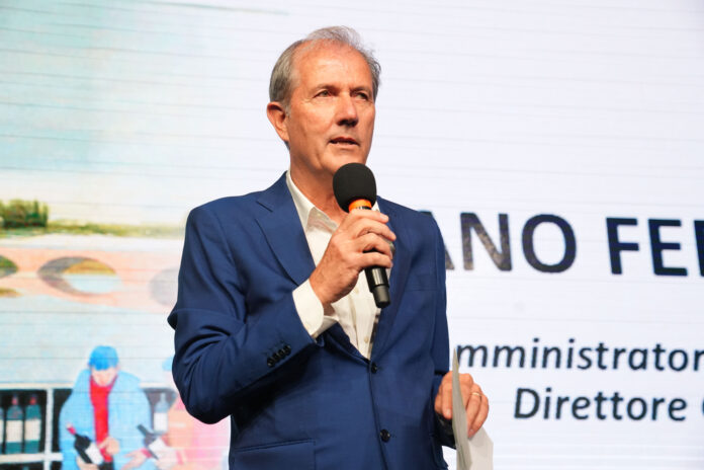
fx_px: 1369
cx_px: 352
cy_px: 235
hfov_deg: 28.8
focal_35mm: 70
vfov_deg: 19.5
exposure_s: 1/250
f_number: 5
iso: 3200
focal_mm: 70
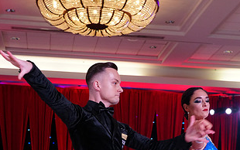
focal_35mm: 82
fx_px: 537
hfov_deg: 25.2
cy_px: 200
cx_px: 127
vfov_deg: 15.1
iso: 2500
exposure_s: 1/250
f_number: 5
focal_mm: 43
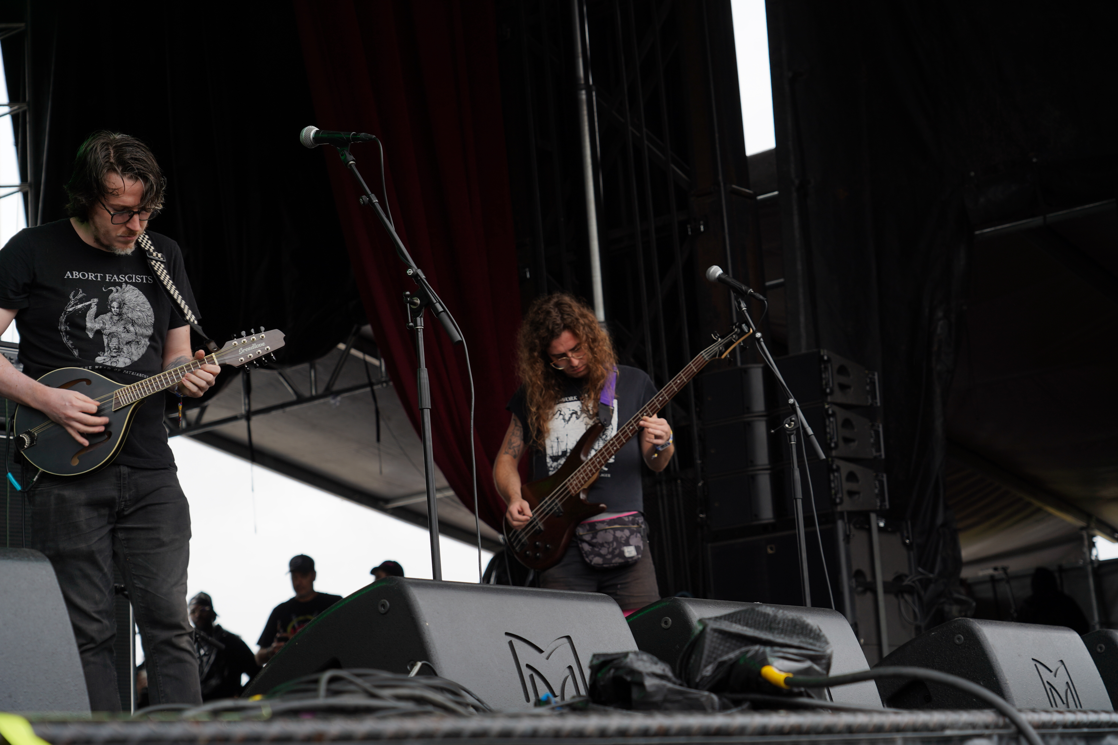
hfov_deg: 28.8
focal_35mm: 70
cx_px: 559
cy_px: 372
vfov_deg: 19.5
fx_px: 2174
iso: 100
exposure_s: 1/160
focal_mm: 70
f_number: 5.6
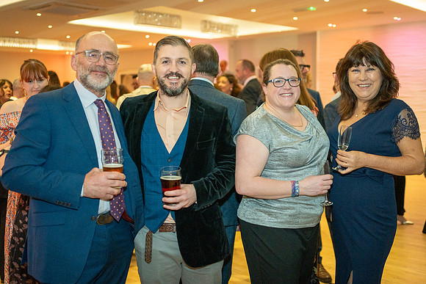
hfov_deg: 47.6
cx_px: 218
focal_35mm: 41
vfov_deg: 32.8
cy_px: 137
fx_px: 483
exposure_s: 1/80
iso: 1250
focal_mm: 35
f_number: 2
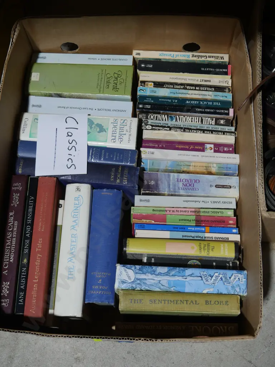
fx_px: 466
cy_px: 184
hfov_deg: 32.9
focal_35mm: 44
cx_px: 138
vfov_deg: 42.9
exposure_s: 1/60
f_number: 4.7
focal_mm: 22
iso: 250
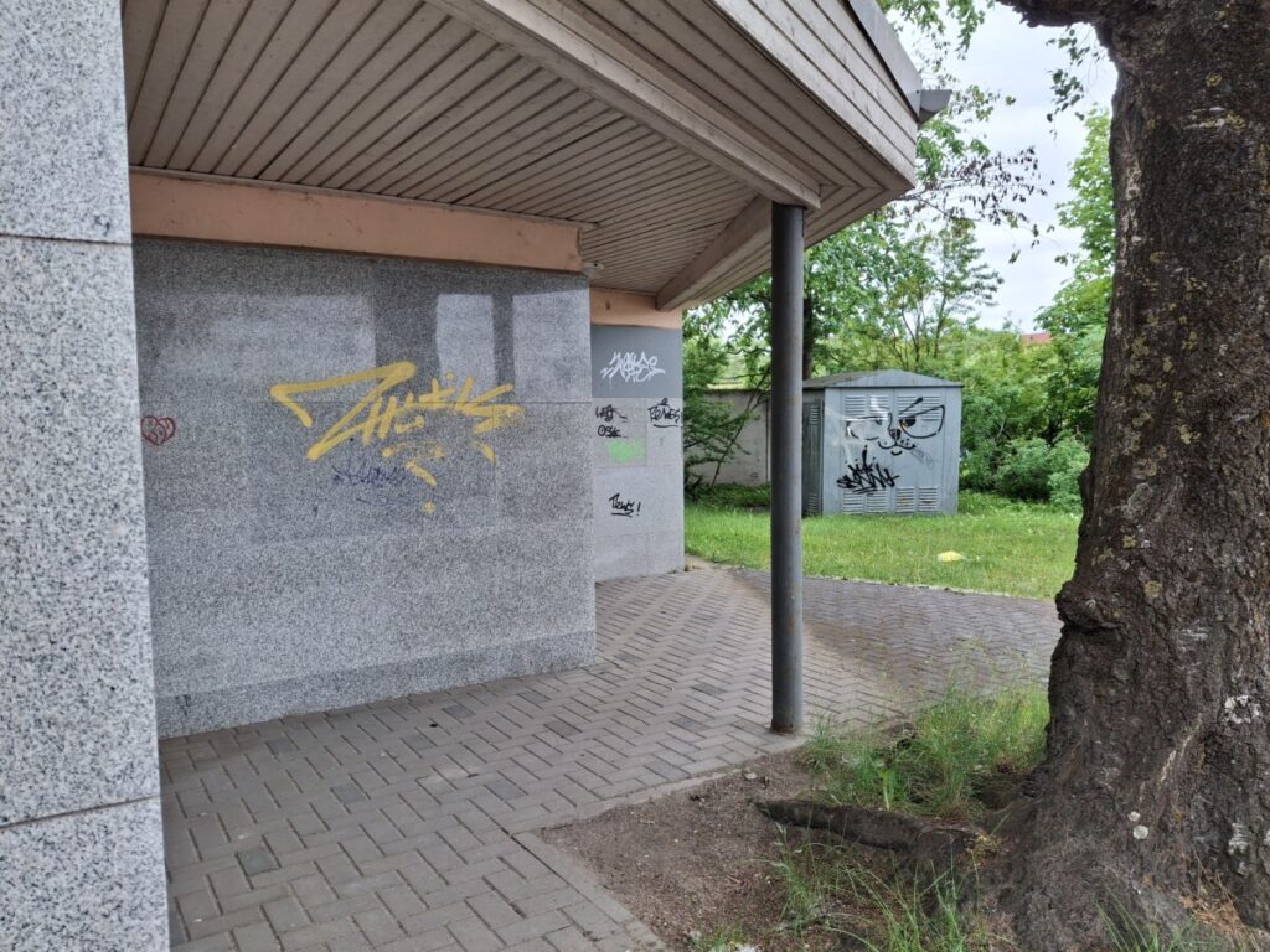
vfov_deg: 54.9
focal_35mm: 25
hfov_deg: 69.4
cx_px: 635
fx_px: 917
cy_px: 476
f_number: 1.8
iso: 32
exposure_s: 1/168
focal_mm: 4.69
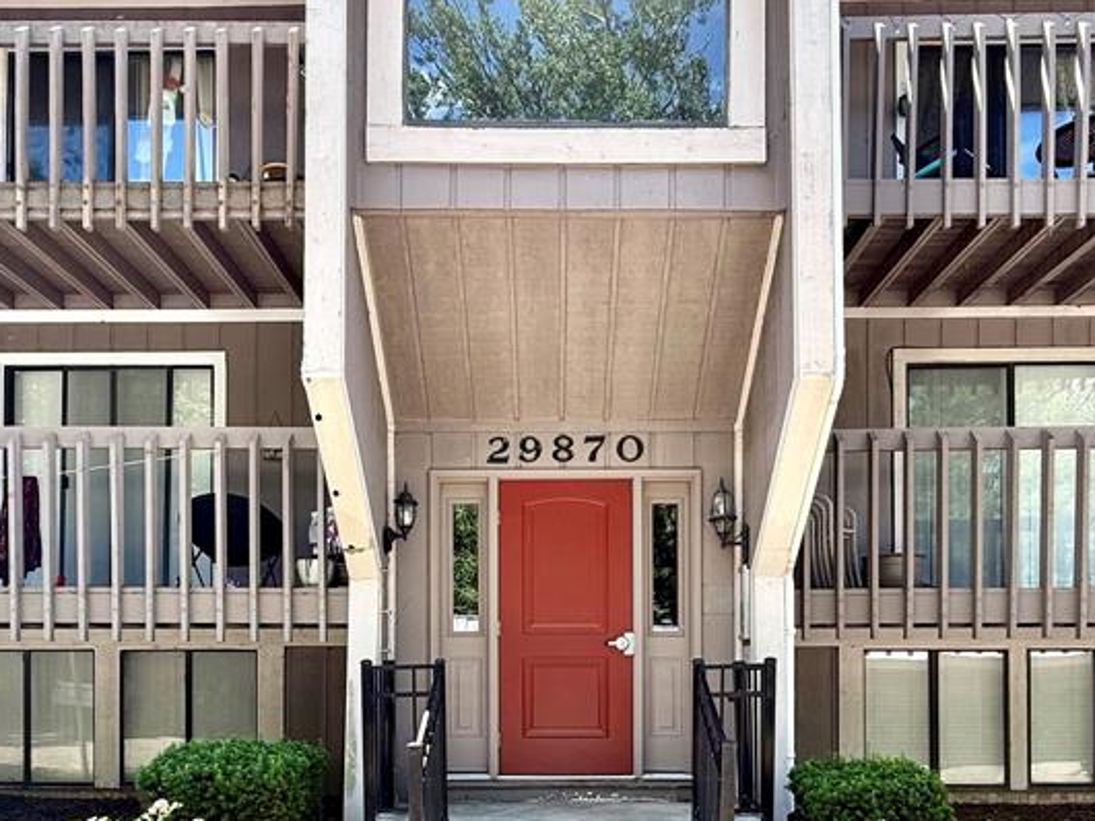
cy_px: 675
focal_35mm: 27
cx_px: 553
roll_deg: -0.2
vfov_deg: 48.0
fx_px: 854
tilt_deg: +0.5
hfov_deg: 65.3
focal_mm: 2.22
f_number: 2.2
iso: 64
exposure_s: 1/308
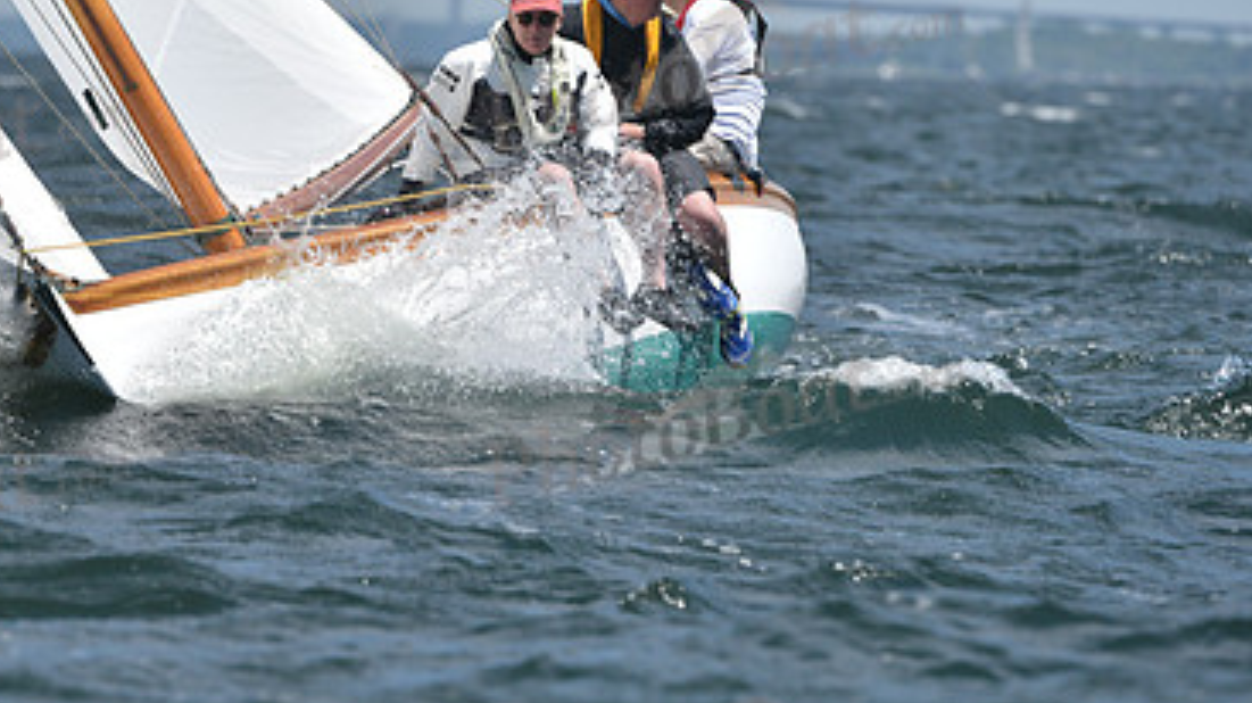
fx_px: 21999
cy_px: 292
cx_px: 310
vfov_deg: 1.8
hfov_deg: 3.3
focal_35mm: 663
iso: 250
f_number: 6.3
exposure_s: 1/1250
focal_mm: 400
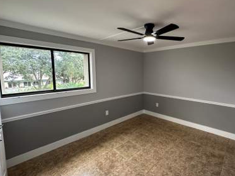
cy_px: 84
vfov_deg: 71.6
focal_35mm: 18
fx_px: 122
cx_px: 144
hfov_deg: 86.4
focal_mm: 2.22
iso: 160
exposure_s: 1/60
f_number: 2.2
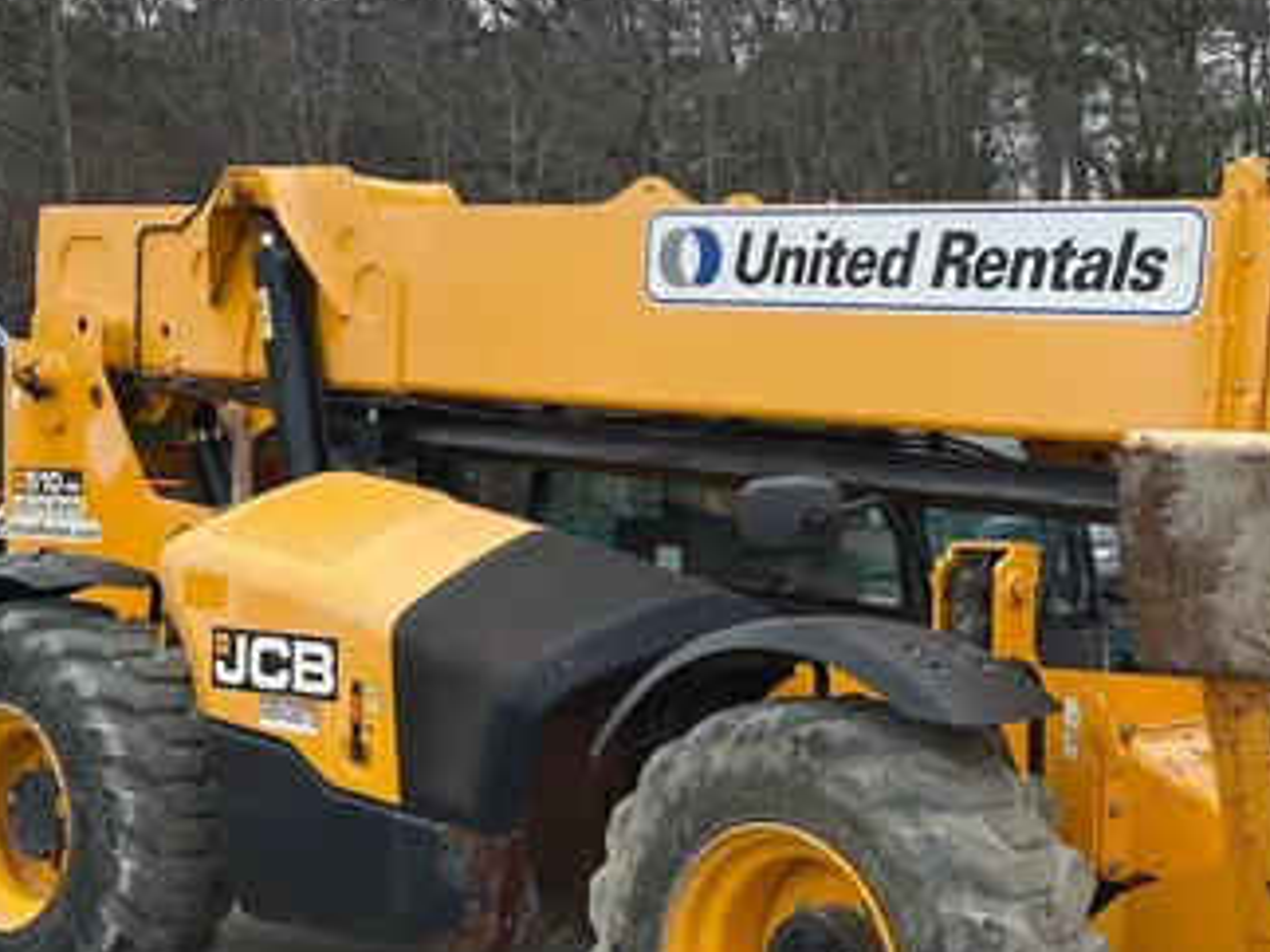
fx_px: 2164
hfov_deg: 32.4
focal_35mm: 59
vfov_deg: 24.4
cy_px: 749
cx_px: 869
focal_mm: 4.2
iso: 32
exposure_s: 1/506
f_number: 1.6
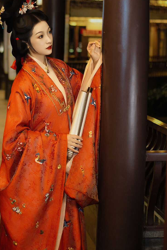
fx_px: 564
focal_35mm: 81
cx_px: 59
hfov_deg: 16.8
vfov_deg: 24.9
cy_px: 72
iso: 800
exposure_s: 1/80
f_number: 2.5
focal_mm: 50
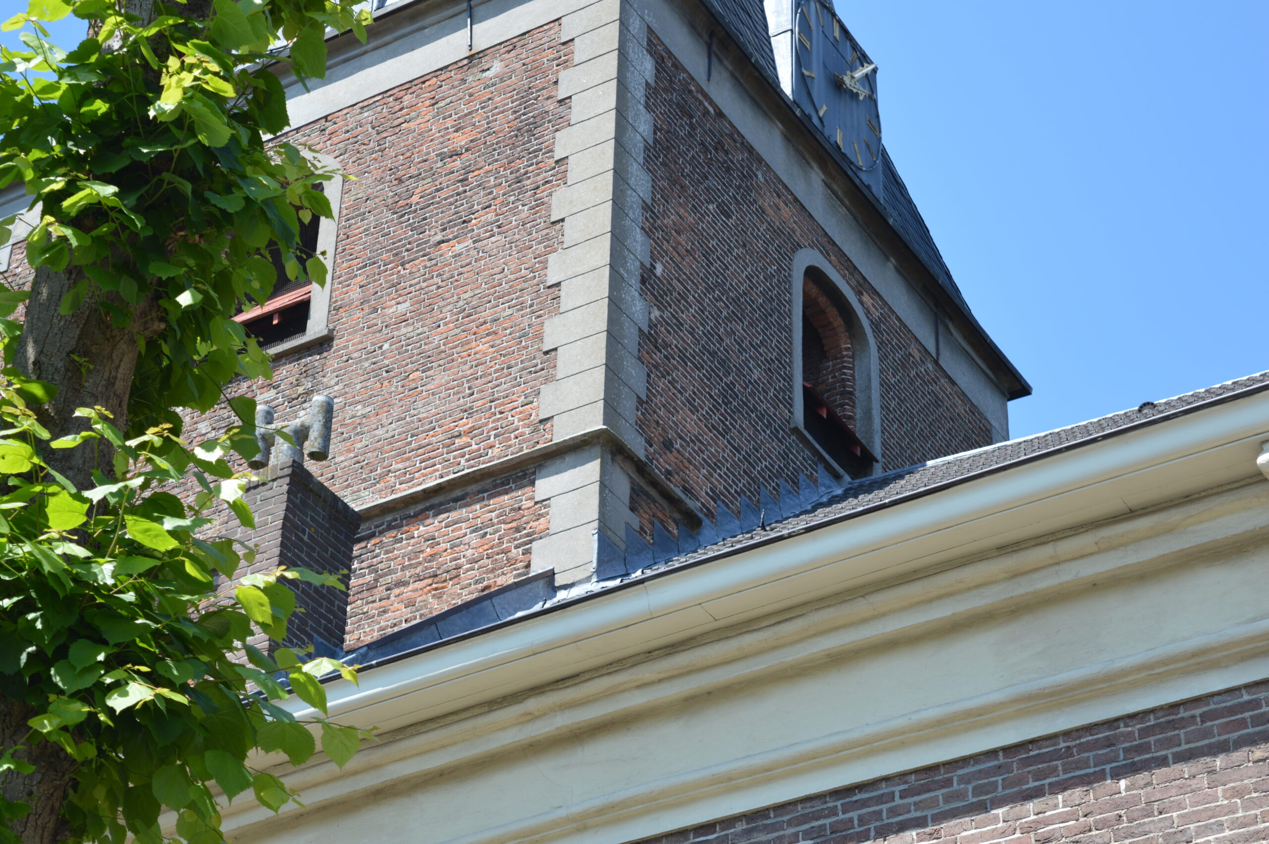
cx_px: 634
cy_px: 422
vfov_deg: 16.5
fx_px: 2905
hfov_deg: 24.6
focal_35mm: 82
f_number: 7.1
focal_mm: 55
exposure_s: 1/200
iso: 100
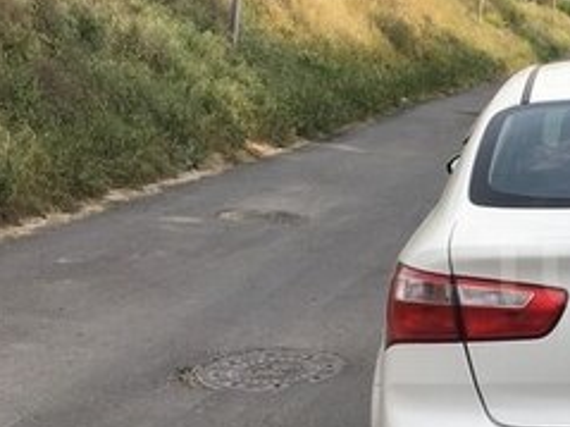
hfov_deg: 22.1
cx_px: 725
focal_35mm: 80
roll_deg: -3.2
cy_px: 268
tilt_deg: -11.8
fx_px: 1317
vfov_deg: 18.4
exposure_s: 1/905
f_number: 2.2
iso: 25
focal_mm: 4.15
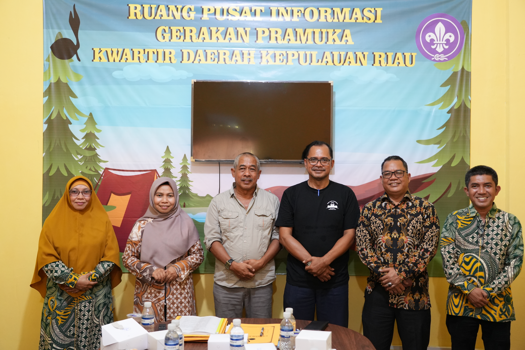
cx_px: 262
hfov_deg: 51.9
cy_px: 175
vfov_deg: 35.9
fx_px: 540
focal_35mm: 37
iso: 3200
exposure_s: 1/40
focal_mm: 37
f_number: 4
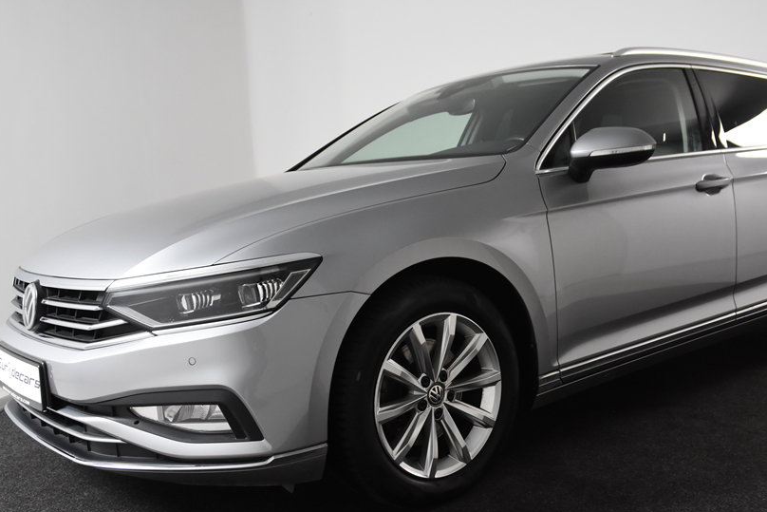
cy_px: 285
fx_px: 810
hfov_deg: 50.5
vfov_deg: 35.0
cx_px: 434
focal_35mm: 38
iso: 1600
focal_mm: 20
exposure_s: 1/80
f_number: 4.5
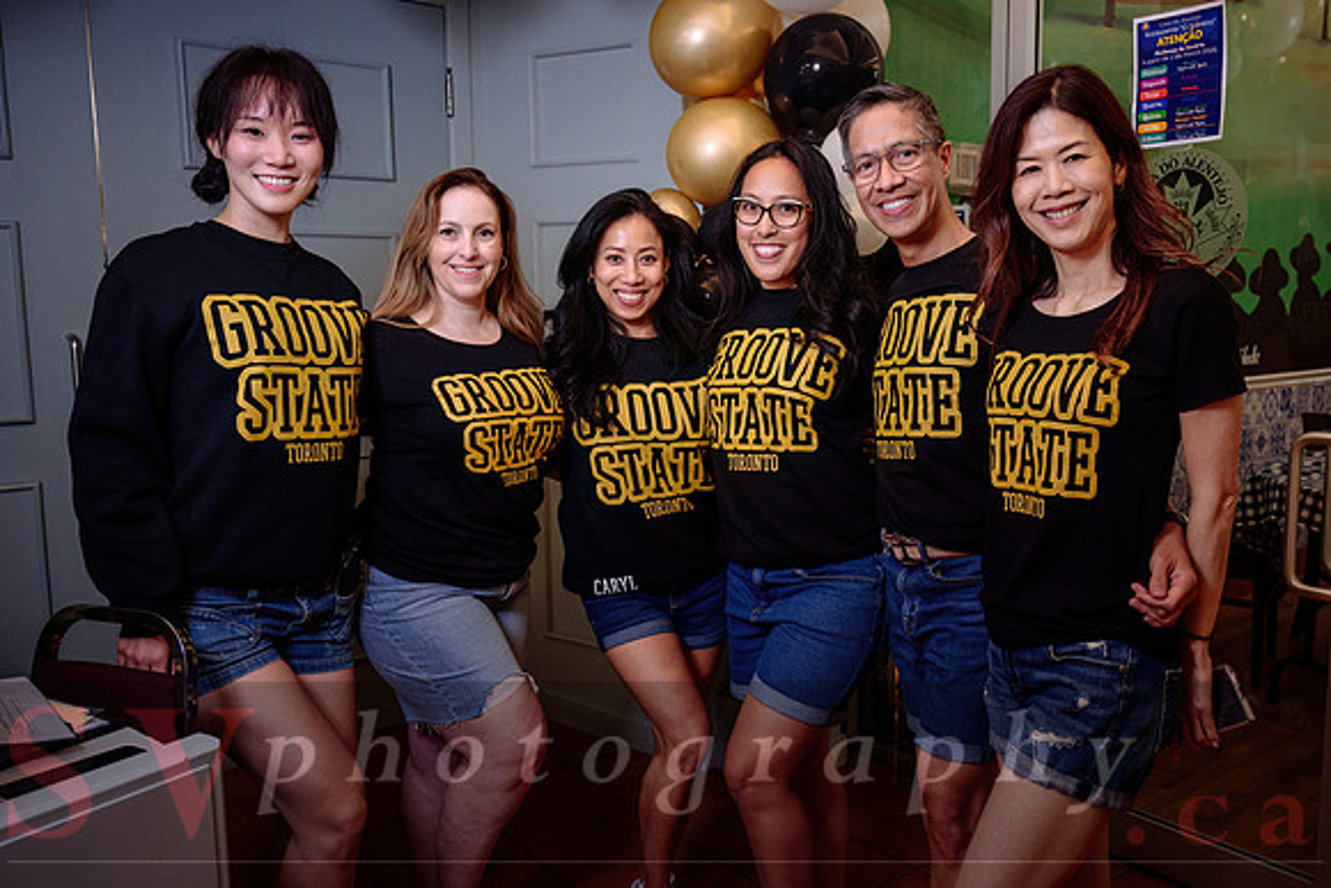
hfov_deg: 58.9
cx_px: 766
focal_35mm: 32
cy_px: 444
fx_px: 1171
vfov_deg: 41.5
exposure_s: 1/125
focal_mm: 27.5
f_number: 4
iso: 800
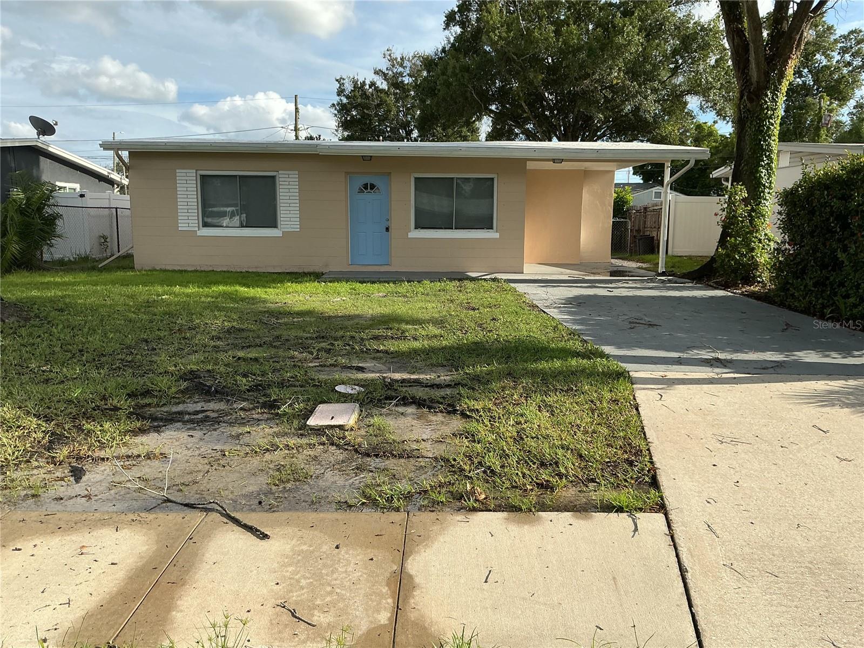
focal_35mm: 29
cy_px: 324
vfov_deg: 48.2
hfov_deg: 61.7
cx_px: 432
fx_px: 724
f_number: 1.8
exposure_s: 1/1412
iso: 25
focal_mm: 3
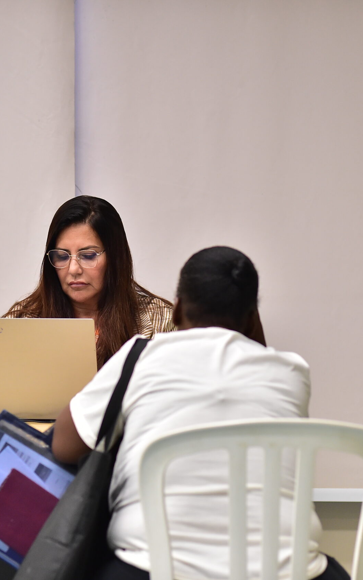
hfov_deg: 10.0
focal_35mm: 131
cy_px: 289
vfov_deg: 15.9
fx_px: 2073
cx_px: 74
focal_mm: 85
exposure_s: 1/1000
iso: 3200
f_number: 3.5
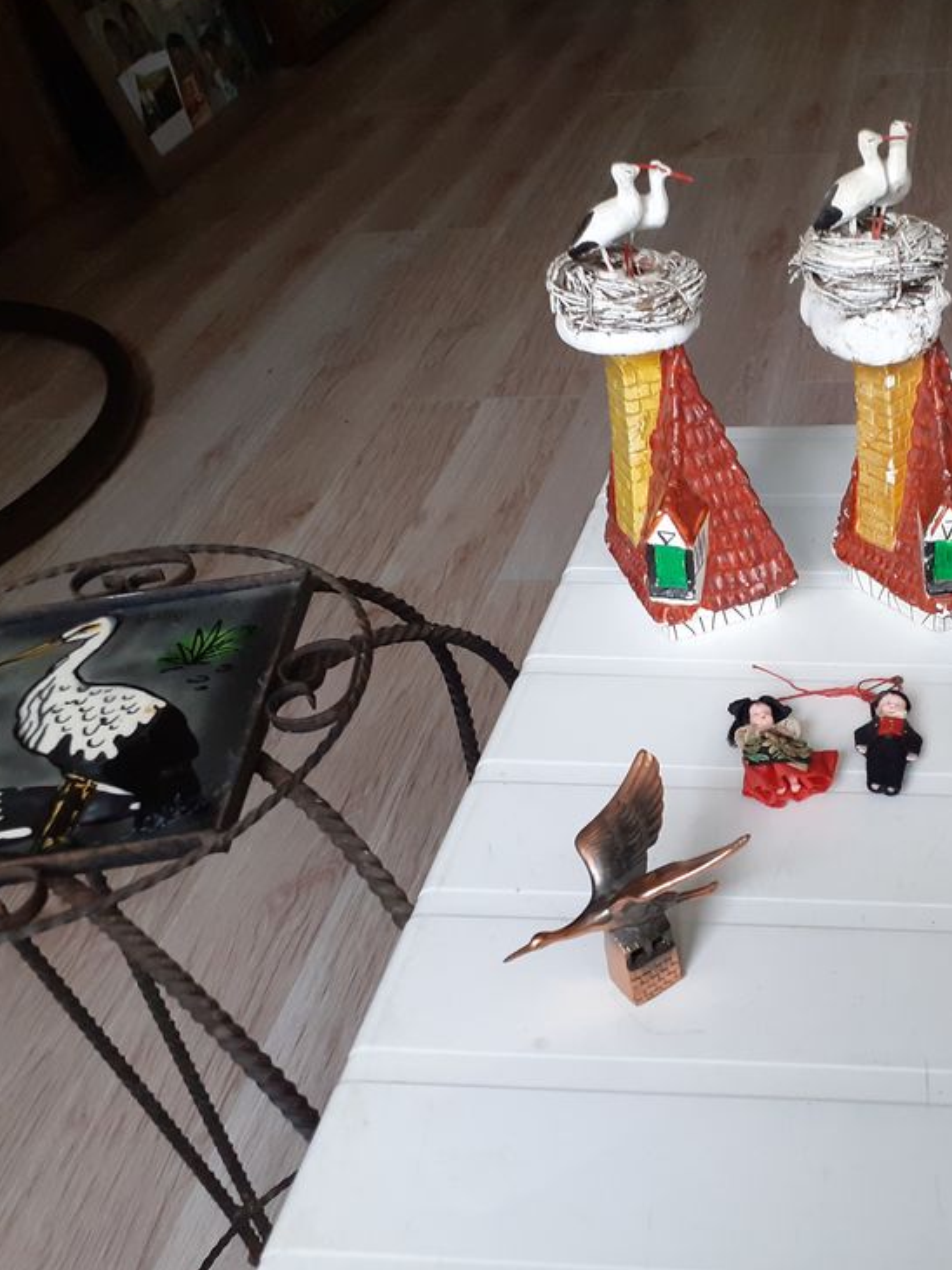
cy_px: 630
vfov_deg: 50.2
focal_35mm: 37
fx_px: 1358
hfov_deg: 36.3
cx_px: 858
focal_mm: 3.6
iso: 160
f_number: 1.9
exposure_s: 1/50
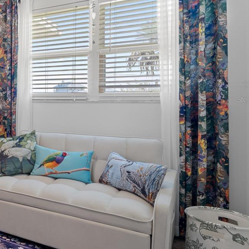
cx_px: -38
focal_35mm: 38
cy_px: 99
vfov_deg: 43.6
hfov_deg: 35.9
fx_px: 309
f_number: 8
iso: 250
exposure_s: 1/3
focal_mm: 12
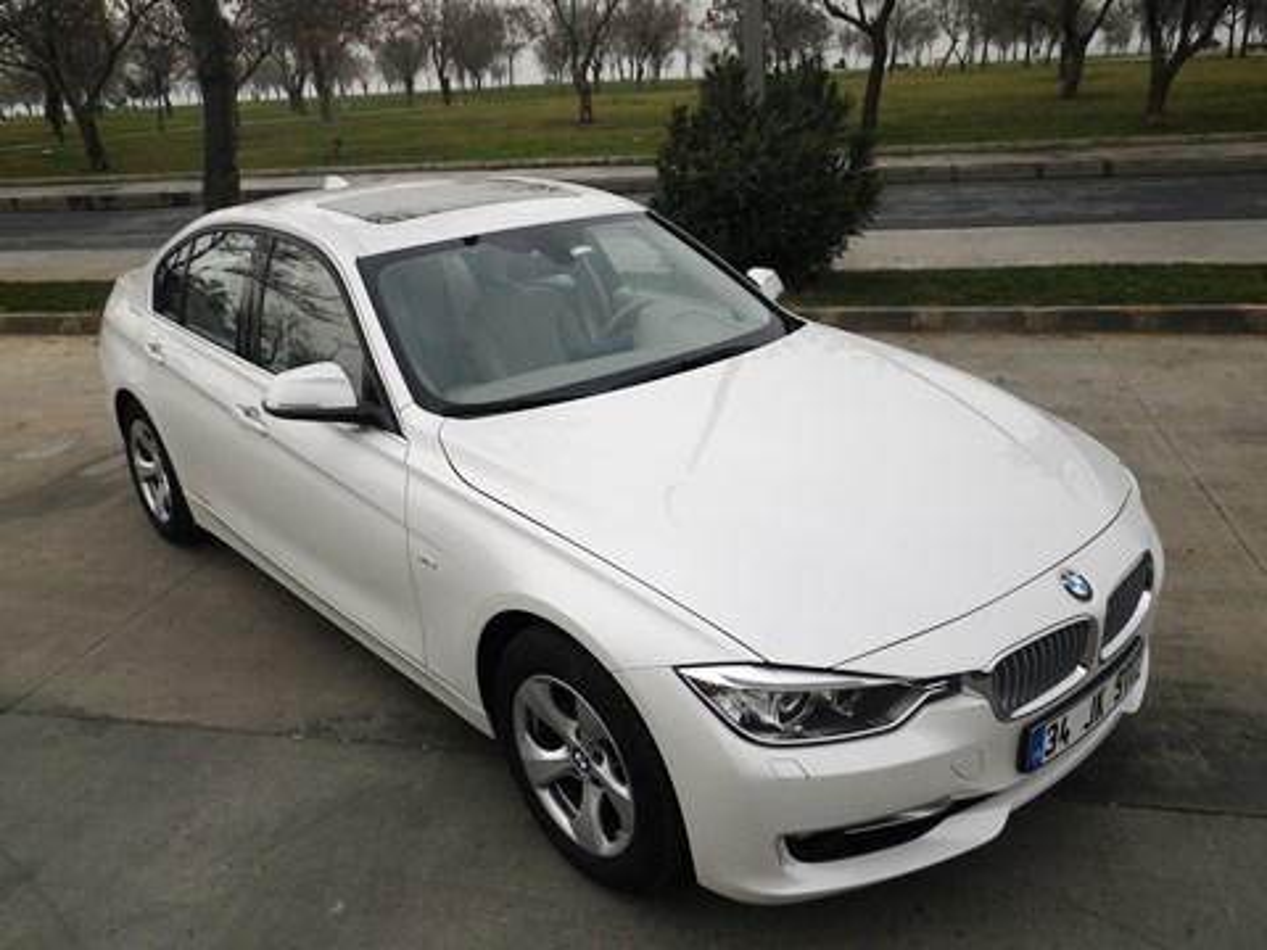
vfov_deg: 49.7
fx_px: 1025
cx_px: 634
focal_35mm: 28
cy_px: 475
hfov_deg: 63.4
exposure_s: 1/200
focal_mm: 5
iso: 80
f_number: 4.2
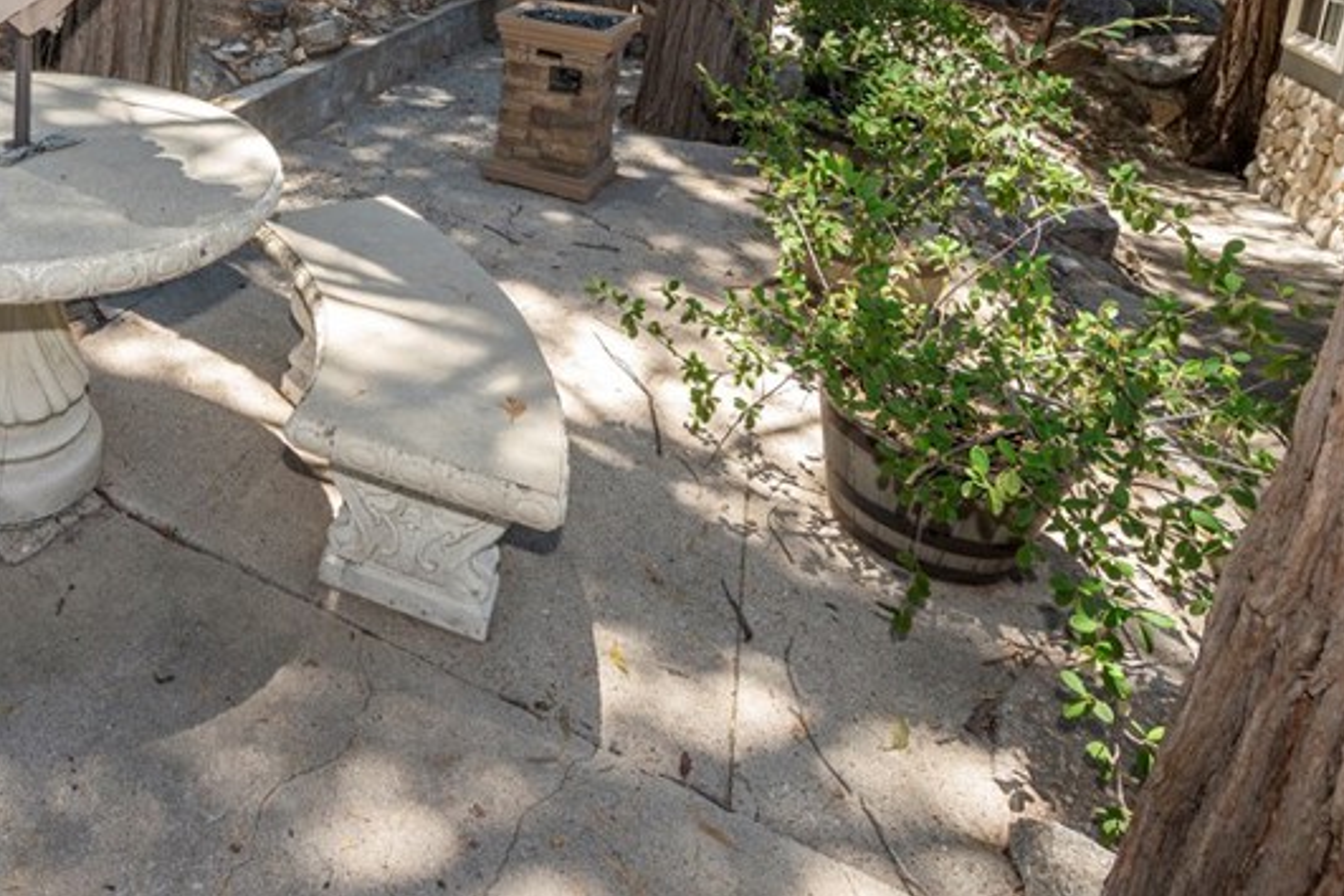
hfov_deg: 62.1
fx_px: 1008
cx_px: 281
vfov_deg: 42.6
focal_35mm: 27
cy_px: 39
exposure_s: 1/60
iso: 160
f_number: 8
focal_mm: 14
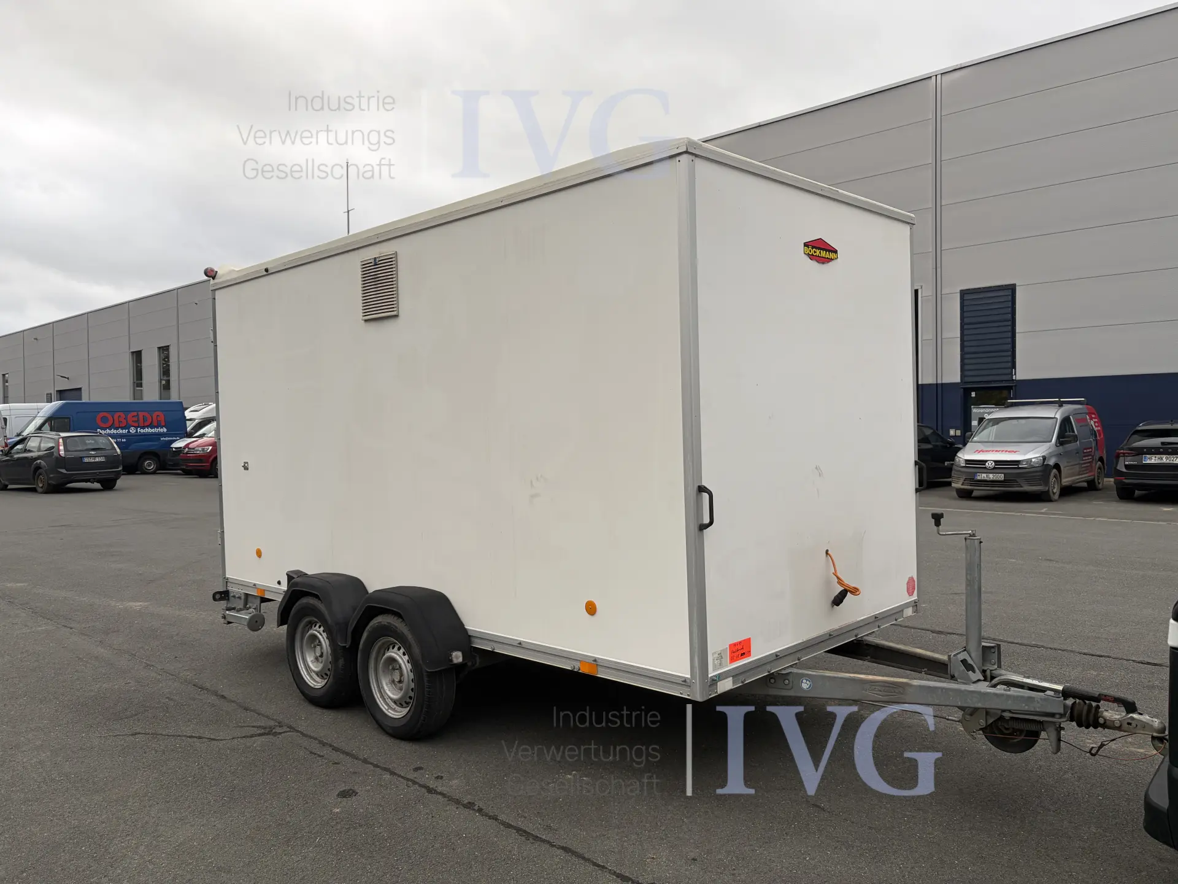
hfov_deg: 67.3
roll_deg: +0.5
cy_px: 442
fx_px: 885
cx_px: 589
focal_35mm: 26
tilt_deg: -0.6
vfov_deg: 53.1
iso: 50
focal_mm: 5.96
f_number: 1.6
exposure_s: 1/571
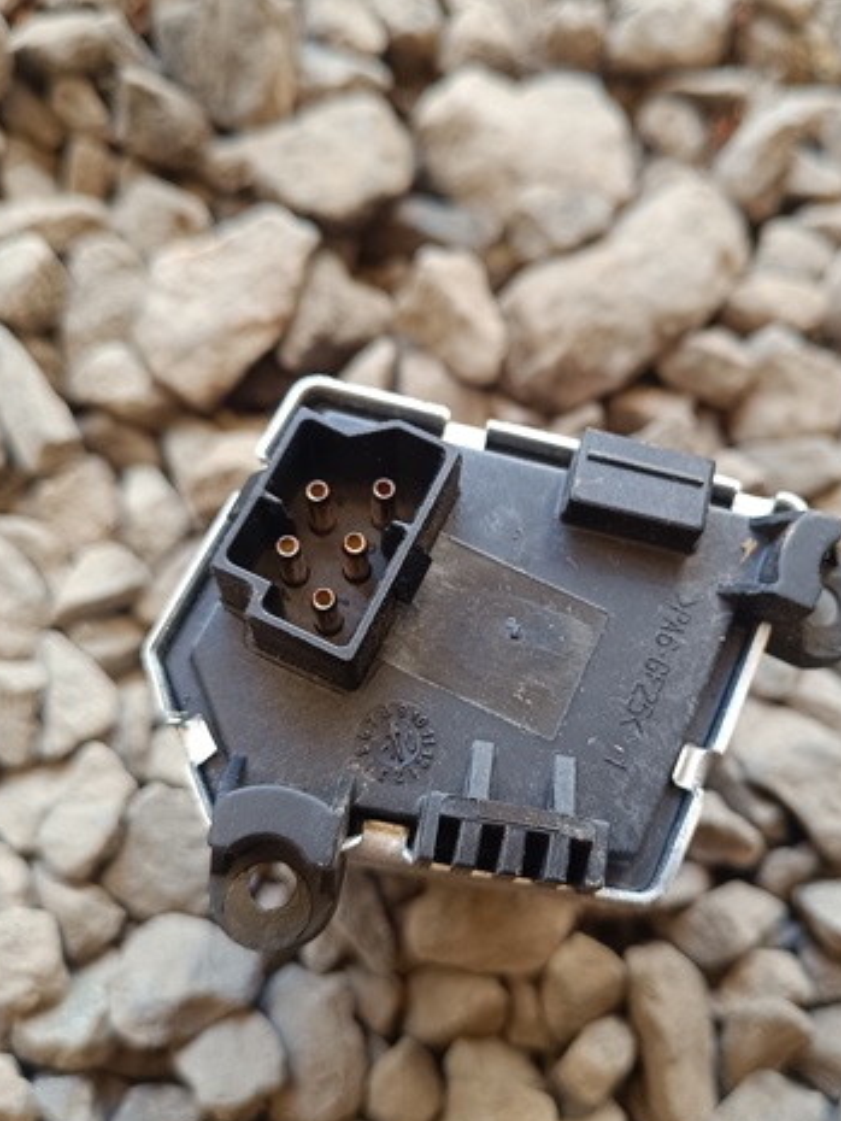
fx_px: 1068
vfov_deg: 55.3
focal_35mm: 33
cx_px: 547
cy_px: 574
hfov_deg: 42.5
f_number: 1.88
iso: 274
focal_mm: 5.59
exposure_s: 1/101
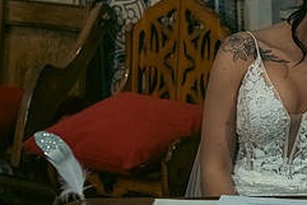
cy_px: 82
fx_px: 1067
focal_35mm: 125
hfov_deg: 16.1
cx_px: 303
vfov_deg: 11.0
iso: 1000
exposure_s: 1/160
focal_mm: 52
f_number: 3.5
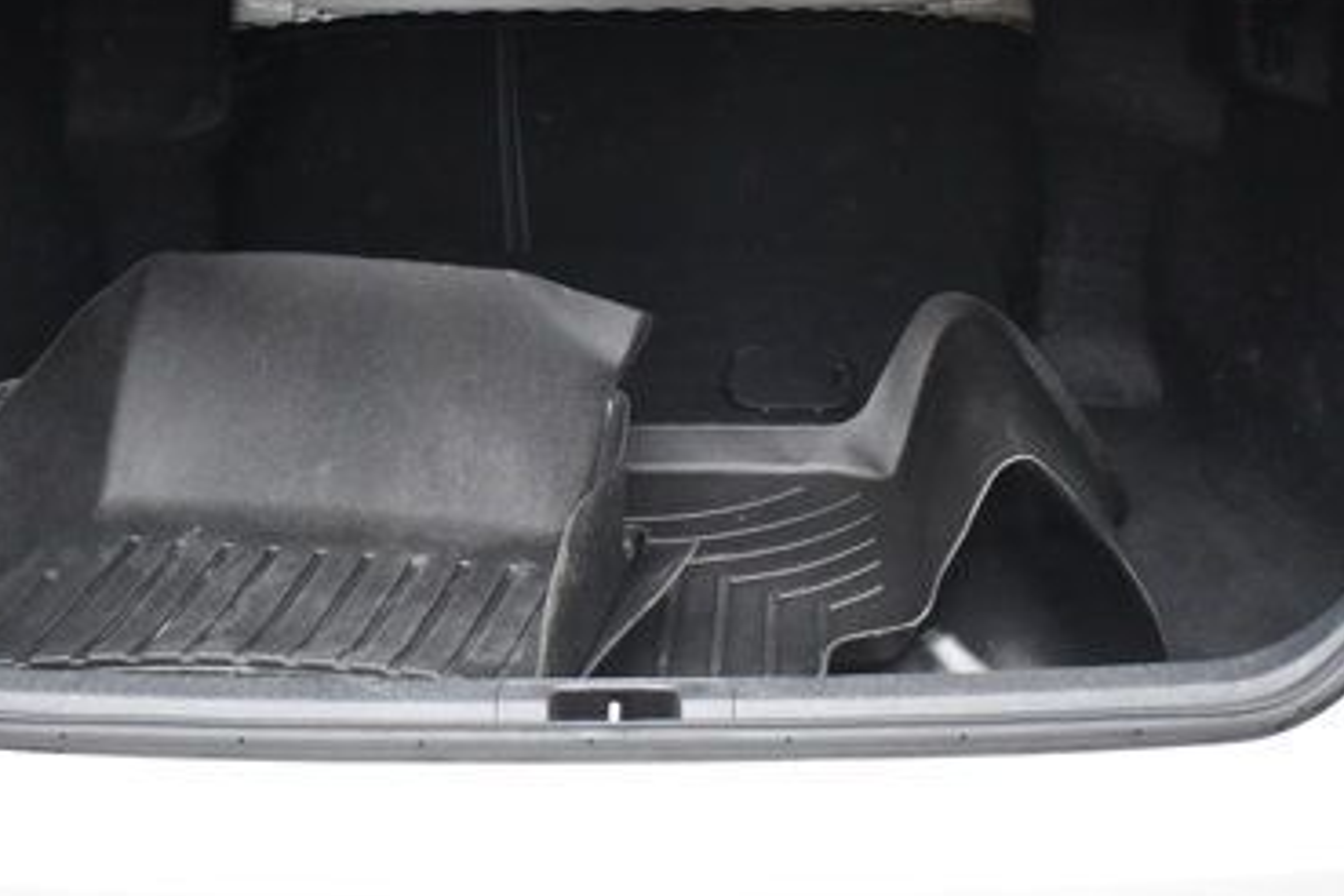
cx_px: 652
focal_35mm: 59
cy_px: 341
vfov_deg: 22.9
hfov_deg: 33.9
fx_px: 2202
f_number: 3.8
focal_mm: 23
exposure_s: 1/160
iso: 800
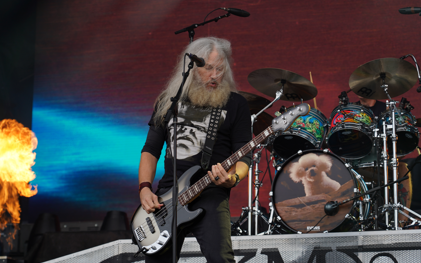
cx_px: 209
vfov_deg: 12.1
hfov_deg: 19.3
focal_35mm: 108
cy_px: 128
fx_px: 1239
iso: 100
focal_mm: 105
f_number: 5.6
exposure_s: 1/200
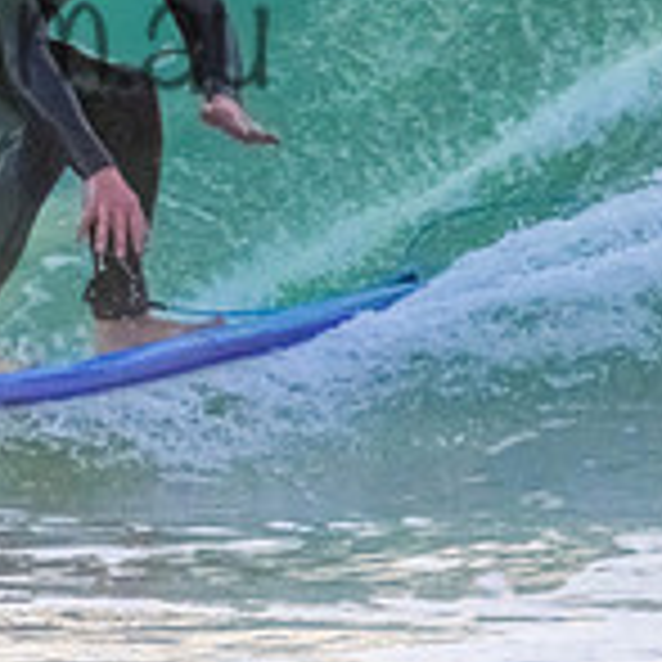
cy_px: -16
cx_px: -207
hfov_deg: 0.7
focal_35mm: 2678
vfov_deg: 0.7
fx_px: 57942
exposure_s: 1/1250
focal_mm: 800
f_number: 11
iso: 9000
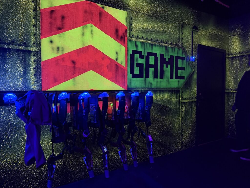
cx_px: 125
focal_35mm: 24
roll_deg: +0.1
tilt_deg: -1.8
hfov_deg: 71.6
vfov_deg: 56.8
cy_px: 94
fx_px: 173
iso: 1000
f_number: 1.78
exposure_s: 1/40
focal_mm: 6.76
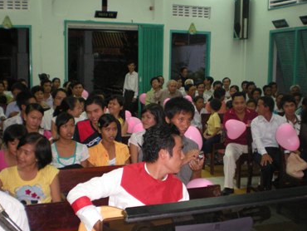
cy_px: 125
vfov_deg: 31.5
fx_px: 408
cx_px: 163
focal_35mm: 46
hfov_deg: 41.2
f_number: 3.1
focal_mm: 6.3
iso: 307
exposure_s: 1/60
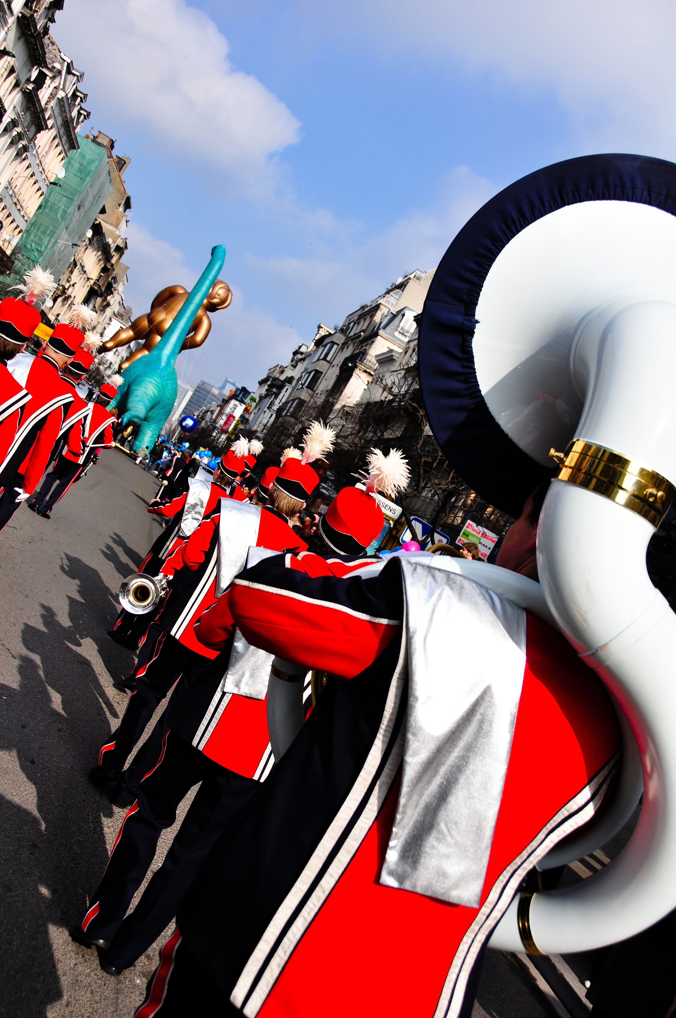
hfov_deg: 34.1
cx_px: 338
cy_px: 509
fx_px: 1101
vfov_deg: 49.6
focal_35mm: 39
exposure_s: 1/2000
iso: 160
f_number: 5
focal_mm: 26
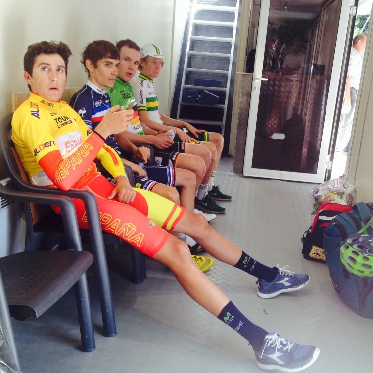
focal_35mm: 42
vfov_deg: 40.0
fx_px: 512
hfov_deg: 40.0
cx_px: 206
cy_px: 188
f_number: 2.4
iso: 50
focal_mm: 4.28
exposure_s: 1/120
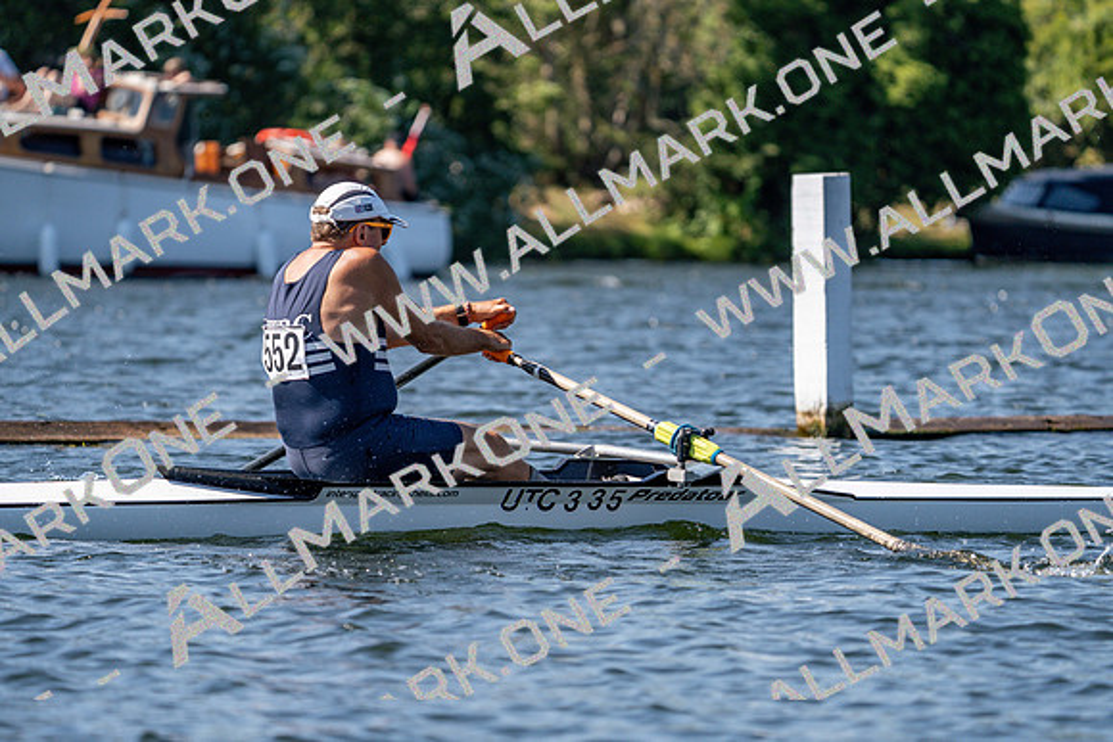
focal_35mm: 275
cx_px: 556
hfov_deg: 7.5
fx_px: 8504
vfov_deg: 5.0
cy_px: 371
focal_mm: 275
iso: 250
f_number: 5.6
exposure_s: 1/1600
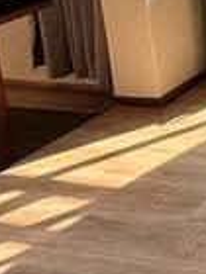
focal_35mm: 80
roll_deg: +0.9
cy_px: -72
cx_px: 504
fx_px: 635
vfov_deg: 22.2
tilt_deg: -10.7
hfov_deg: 13.3
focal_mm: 2.22
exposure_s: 1/99
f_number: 2.2
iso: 100
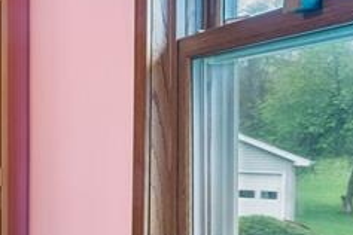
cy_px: 134
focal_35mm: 69
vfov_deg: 19.7
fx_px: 677
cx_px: -399
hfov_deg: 17.5
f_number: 13
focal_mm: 16
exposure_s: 1/1.25
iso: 400
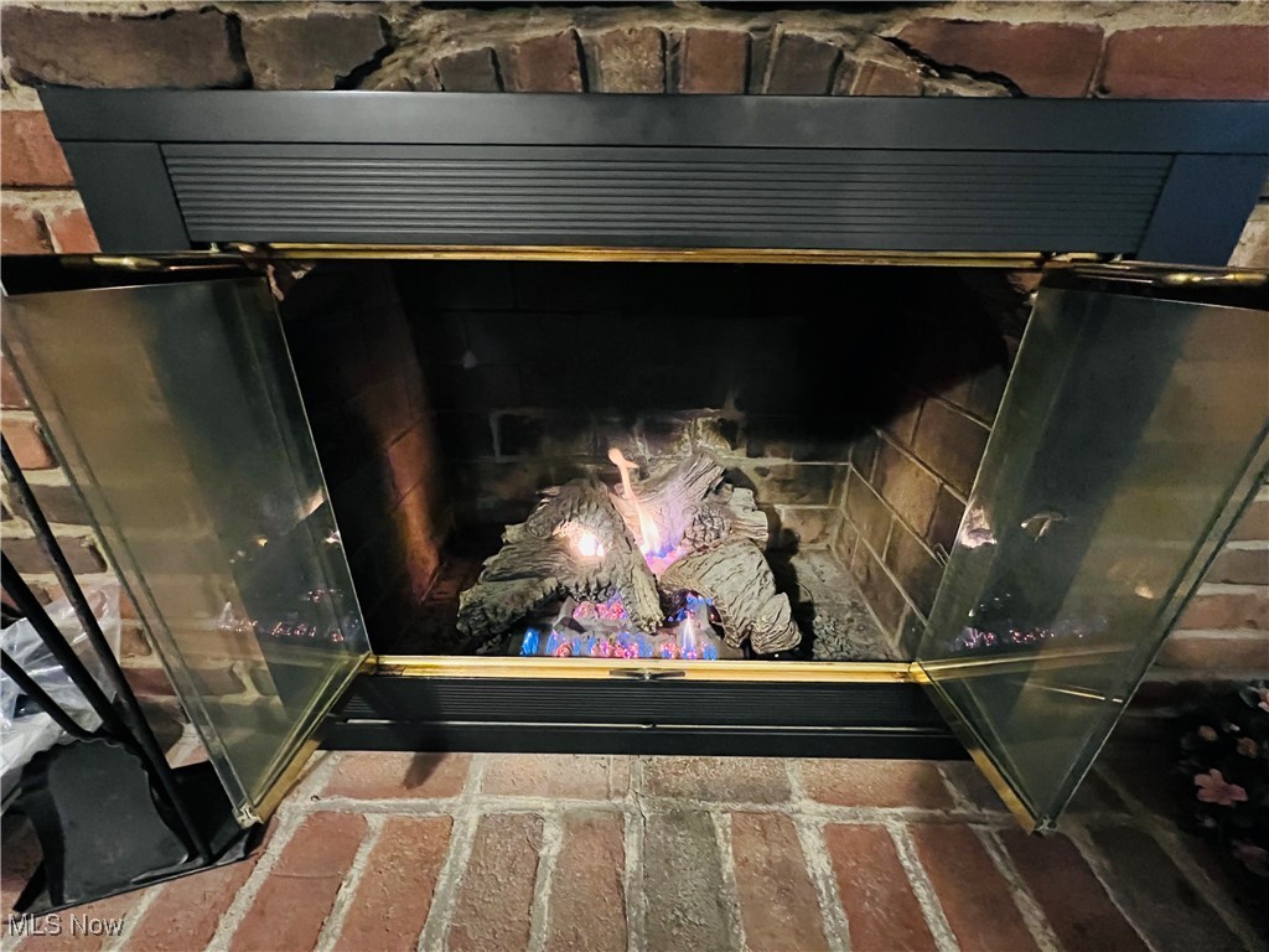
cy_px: 476
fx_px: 477
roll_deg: -0.5
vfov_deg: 89.9
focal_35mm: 13
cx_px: 634
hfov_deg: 106.2
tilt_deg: -24.6
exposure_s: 1/30
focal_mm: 1.57
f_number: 1.8
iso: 1600
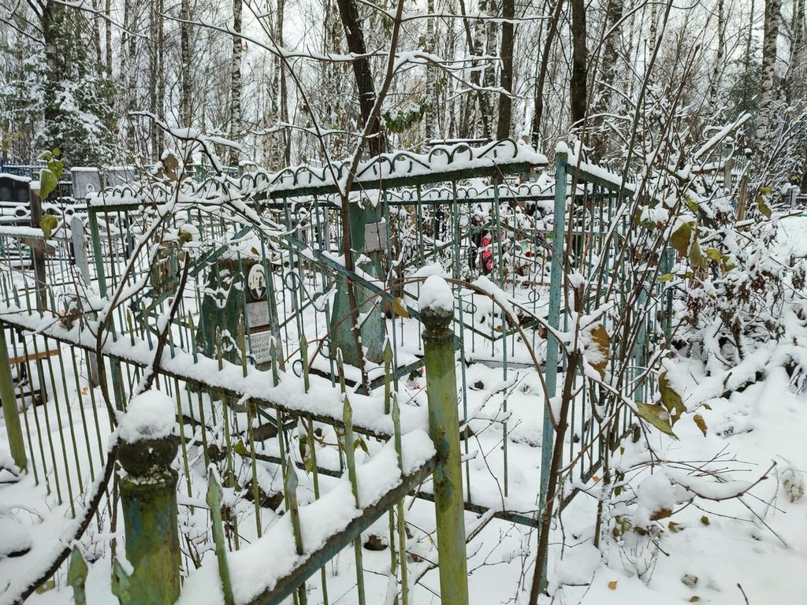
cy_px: 302
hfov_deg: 69.4
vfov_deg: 54.9
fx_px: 583
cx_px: 404
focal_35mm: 25
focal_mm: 6.04
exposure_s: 1/50
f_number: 1.9
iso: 74
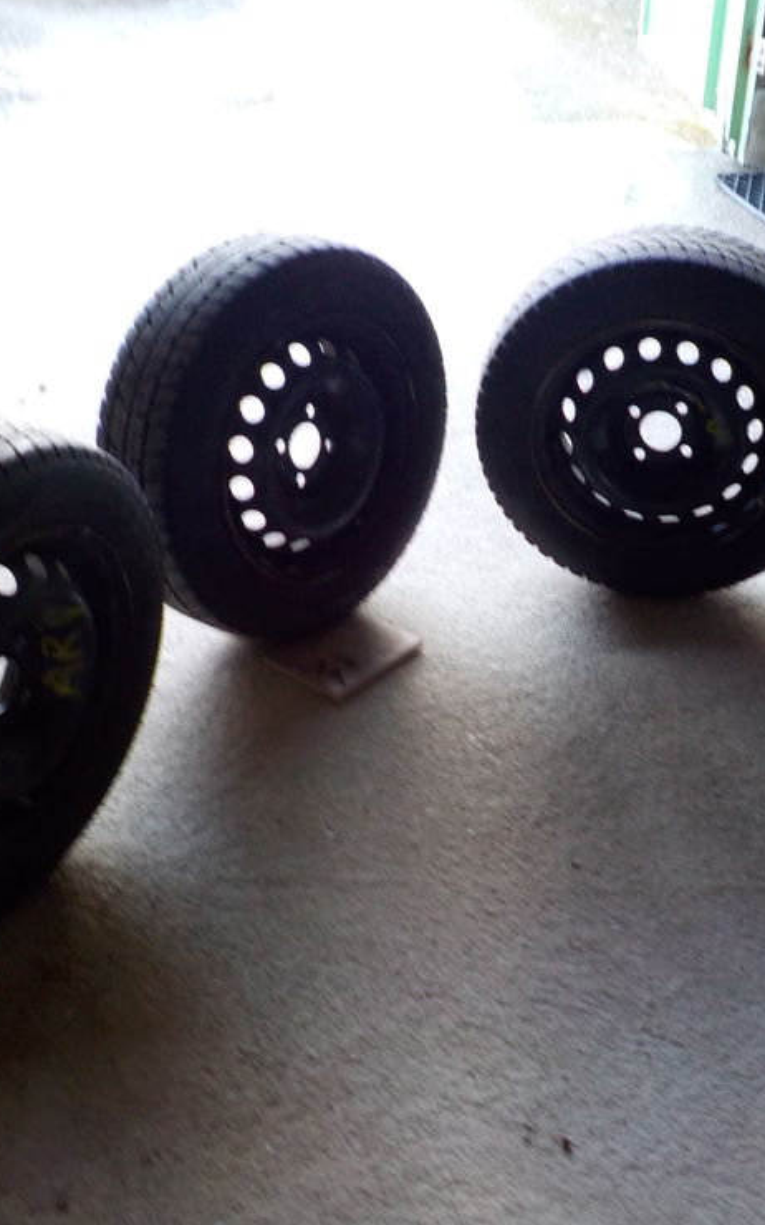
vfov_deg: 46.2
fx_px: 1436
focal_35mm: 43
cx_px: 498
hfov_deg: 29.7
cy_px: 616
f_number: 3.3
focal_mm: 4.1
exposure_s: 1/30
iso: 220
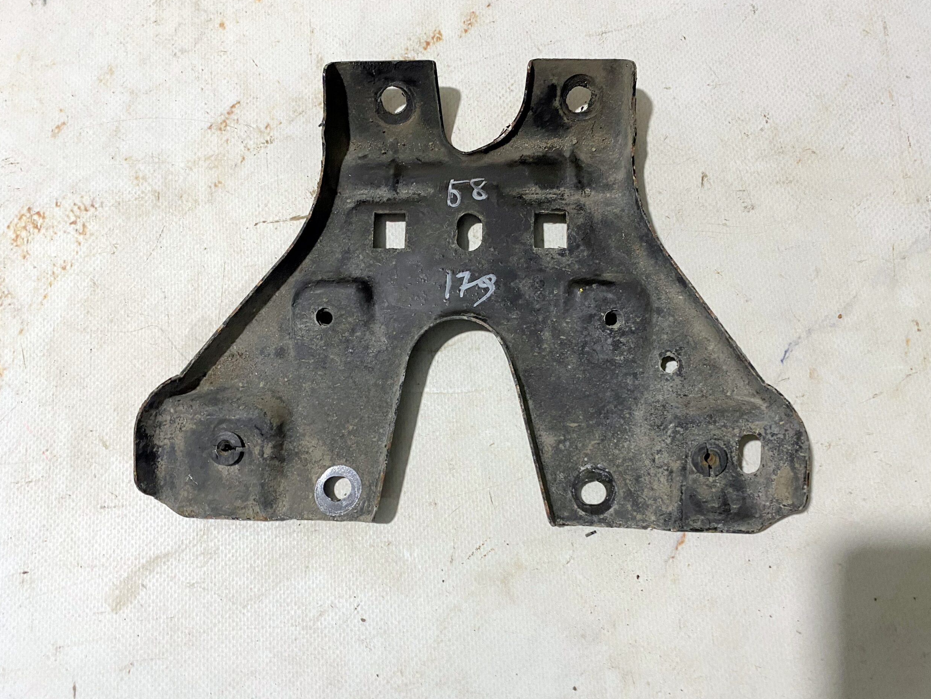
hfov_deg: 65.3
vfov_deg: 51.4
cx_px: 470
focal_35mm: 27
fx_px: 726
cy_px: 360
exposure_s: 1/50
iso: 125
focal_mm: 4.25
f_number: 1.8
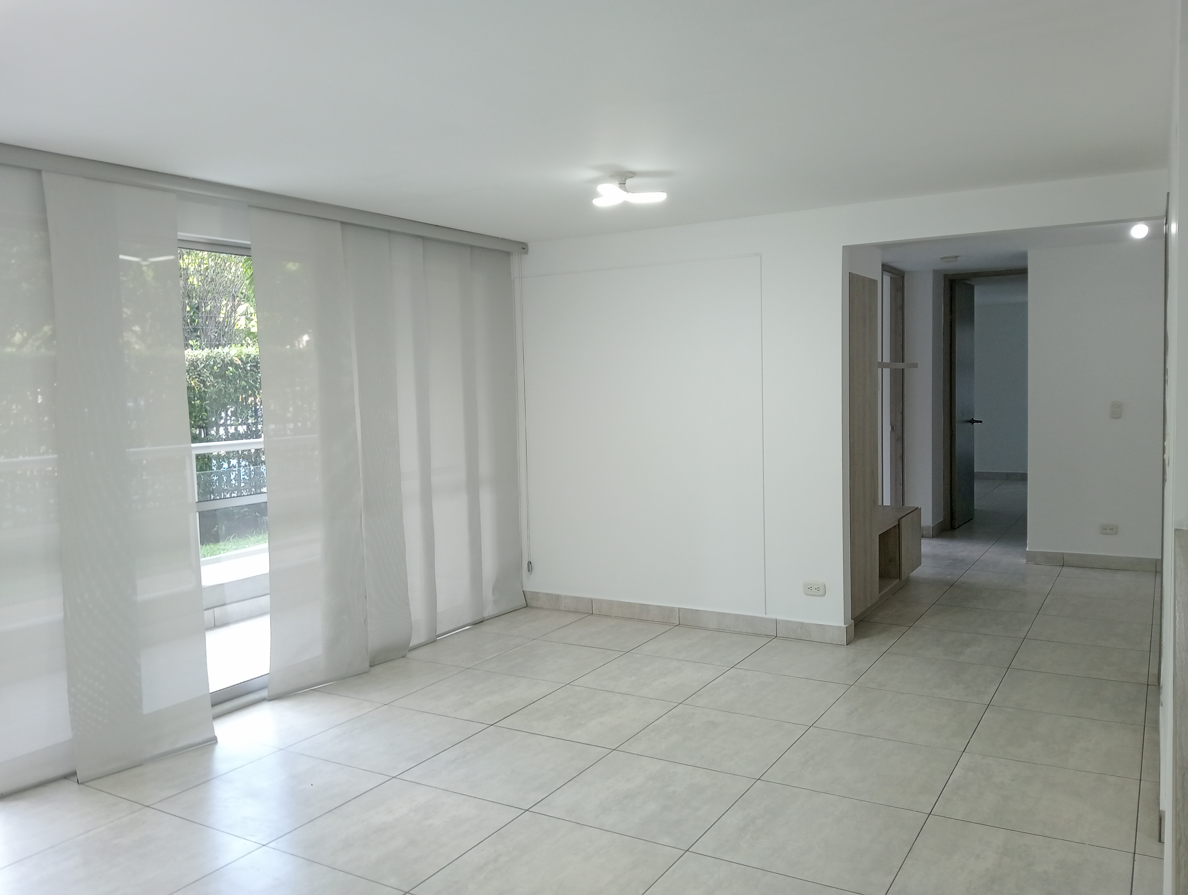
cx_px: 594
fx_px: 962
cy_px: 448
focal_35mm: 28
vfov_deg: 49.9
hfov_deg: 63.4
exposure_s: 1/30
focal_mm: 3.98
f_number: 1.8
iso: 135
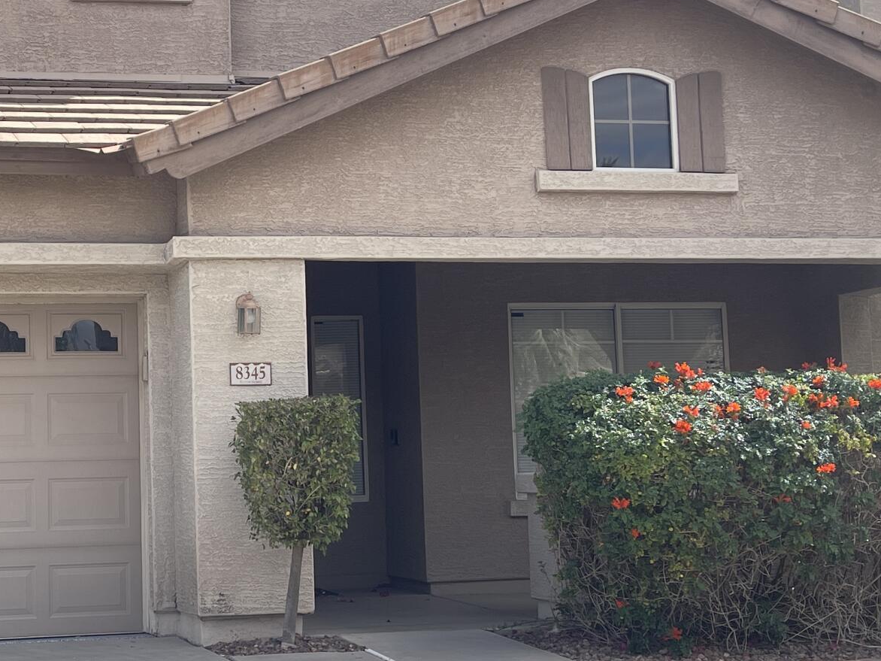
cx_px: 196
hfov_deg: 29.7
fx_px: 1629
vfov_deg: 22.9
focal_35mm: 64
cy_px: 329
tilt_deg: +5.0
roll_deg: +1.2
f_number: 1.6
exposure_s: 1/2288
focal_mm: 5.1
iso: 32
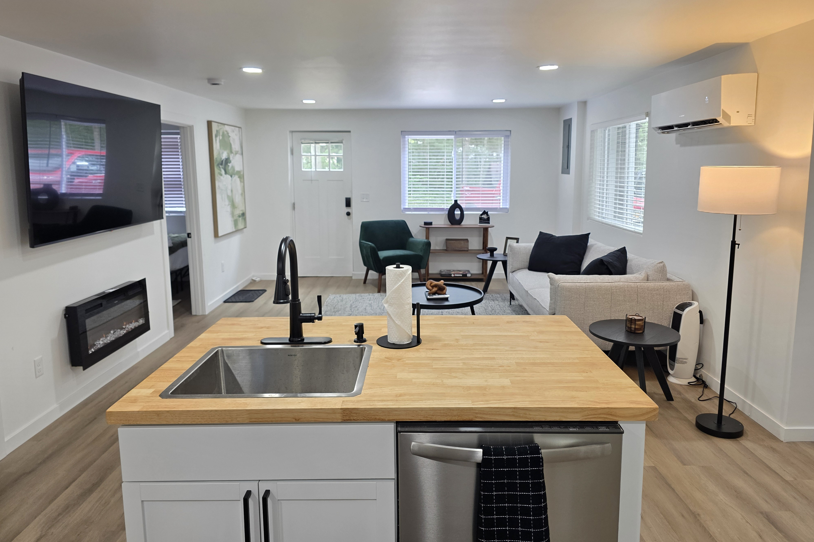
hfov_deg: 73.7
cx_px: 408
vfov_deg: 53.0
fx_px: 543
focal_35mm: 24
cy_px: 241
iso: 200
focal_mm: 6.3
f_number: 1.7
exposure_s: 1/120
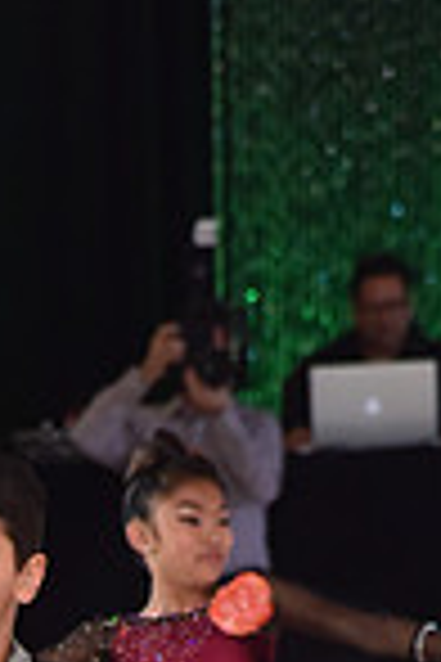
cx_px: -259
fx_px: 8672
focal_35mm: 472
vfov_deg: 4.3
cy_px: 1157
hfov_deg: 2.9
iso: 1600
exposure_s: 1/250
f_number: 5
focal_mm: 120
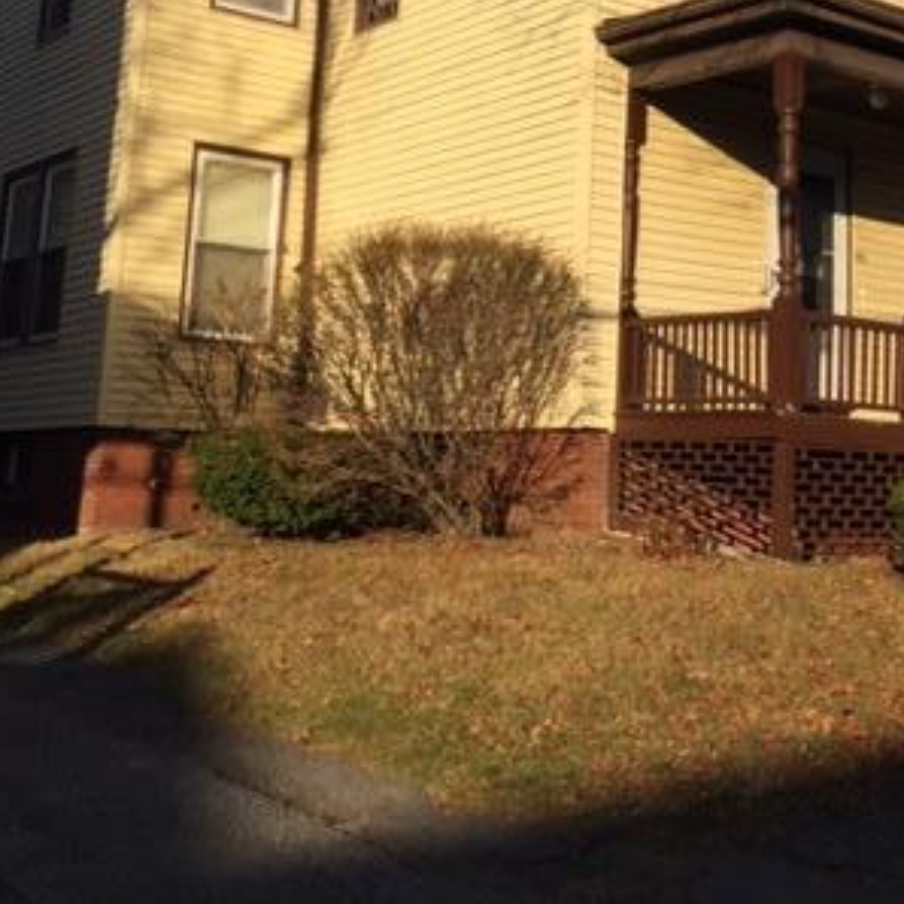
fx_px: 1625
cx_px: 713
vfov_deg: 30.2
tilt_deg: +11.4
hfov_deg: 30.4
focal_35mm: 55
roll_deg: -1.9
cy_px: 161
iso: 32
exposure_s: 1/2475
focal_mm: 4.15
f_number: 2.2
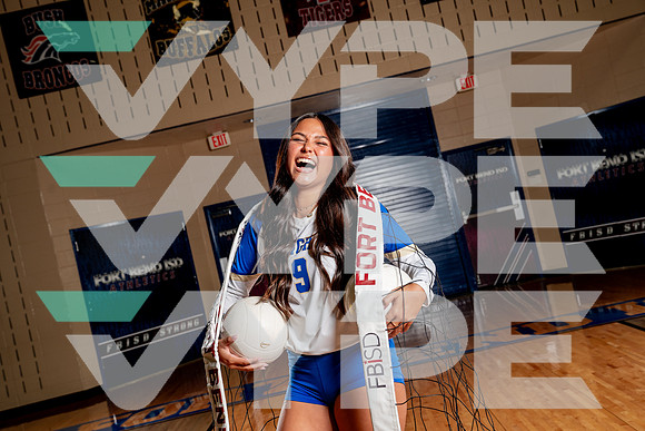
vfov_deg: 30.5
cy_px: 216
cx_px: 322
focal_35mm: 44
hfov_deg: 44.5
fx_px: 788
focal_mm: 44
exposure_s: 1/250
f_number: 5.6
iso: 200
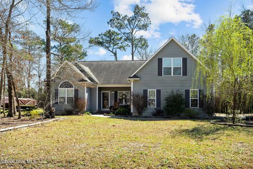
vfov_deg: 41.1
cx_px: 126
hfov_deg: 58.7
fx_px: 225
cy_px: 84
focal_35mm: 32
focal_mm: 32
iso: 160
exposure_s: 1/250
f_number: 8
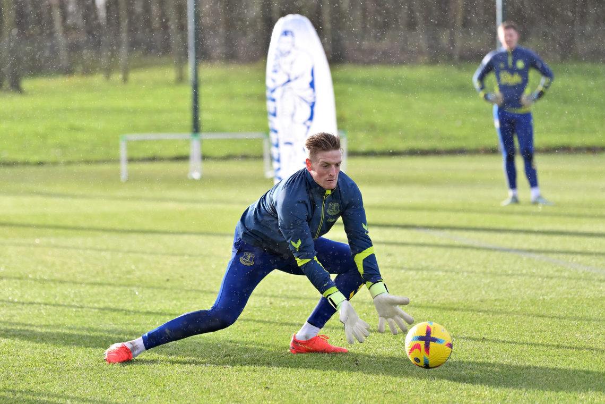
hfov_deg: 12.8
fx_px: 2689
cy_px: 202
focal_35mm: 160
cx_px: 302
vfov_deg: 8.6
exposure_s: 1/2000
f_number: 2.8
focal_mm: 160
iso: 500
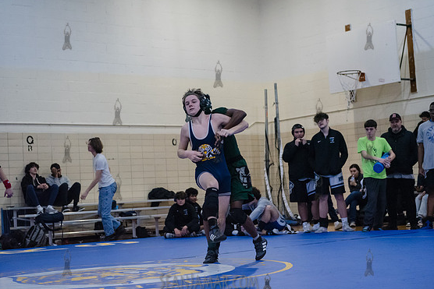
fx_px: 880
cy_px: 149
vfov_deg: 18.7
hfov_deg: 27.7
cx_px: 218
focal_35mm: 73
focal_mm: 70
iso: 8000
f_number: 3.2
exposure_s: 1/400
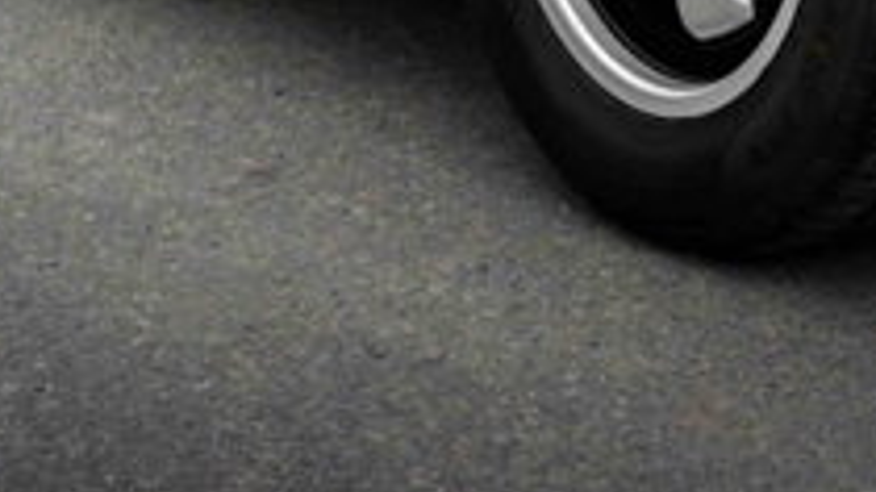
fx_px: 3669
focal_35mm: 158
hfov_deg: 13.1
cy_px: -590
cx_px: 1137
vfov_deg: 7.3
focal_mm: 31
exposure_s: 1/200
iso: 500
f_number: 6.3
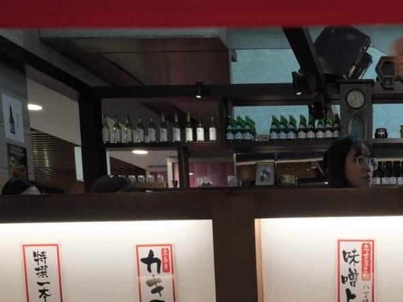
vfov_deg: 28.0
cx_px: 394
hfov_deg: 36.1
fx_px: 559
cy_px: 319
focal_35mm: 48
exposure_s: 1/40
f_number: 8
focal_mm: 28
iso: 3200
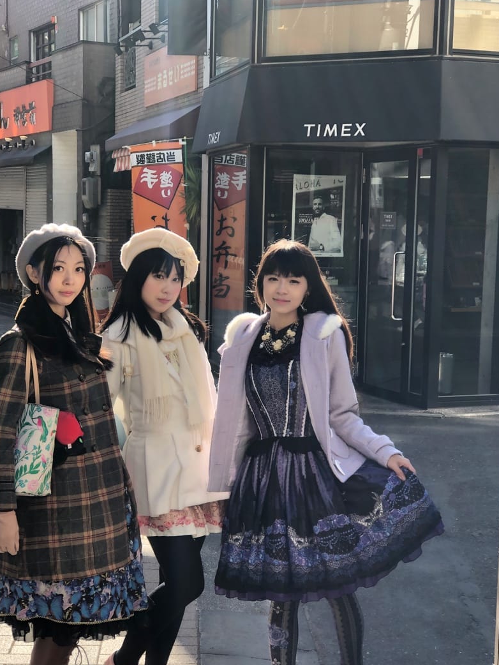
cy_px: 404
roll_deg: -0.9
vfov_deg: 27.7
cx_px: 220
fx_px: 1345
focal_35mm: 70
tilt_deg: -8.6
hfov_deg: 21.0
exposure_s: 1/122
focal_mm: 6.6
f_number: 2.8
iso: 20
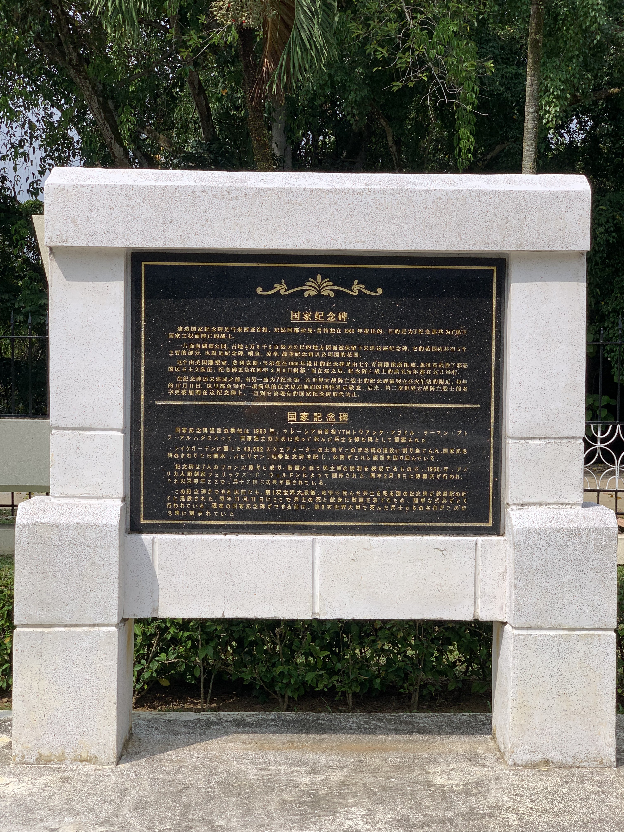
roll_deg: -0.2
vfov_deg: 36.8
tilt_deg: -1.5
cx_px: 312
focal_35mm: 52
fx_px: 1250
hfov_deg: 28.0
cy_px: 416
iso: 16
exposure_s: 1/1916
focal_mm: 6
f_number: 2.4
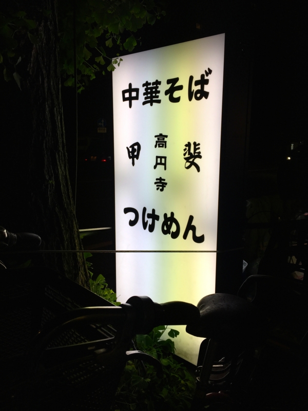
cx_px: 154
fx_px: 344
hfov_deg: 48.2
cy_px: 206
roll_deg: -1.6
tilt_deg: -8.7
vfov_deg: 61.7
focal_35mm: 29
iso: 32
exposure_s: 1/237
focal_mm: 4.15
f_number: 2.2
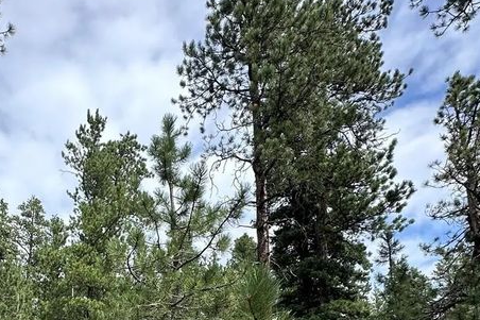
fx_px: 440
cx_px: 96
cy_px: 346
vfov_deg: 34.8
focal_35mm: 33
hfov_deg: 53.4
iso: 40
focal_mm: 2.22
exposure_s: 1/606
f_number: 2.2
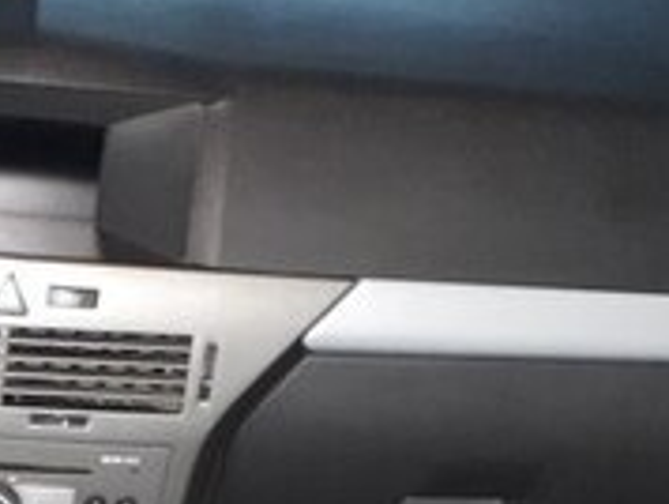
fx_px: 1935
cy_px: 641
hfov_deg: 18.7
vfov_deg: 14.3
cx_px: -98
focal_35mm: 100
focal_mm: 3.6
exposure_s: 1/17
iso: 640
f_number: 1.9
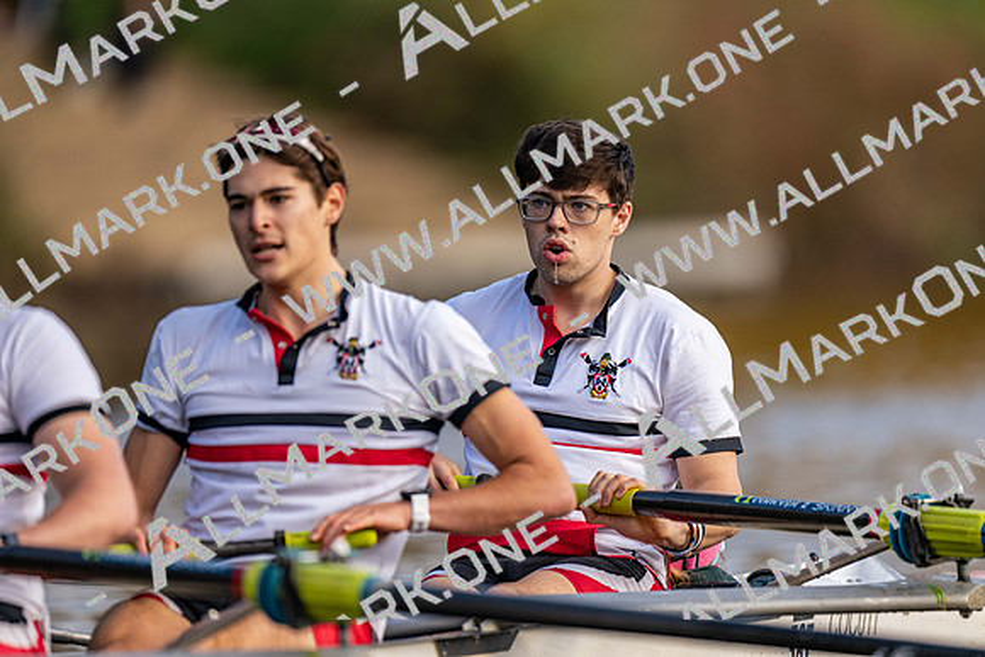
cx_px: 492
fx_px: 16420
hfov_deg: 3.4
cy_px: 328
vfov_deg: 2.3
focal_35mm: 600
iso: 800
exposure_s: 1/2500
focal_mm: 600
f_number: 4
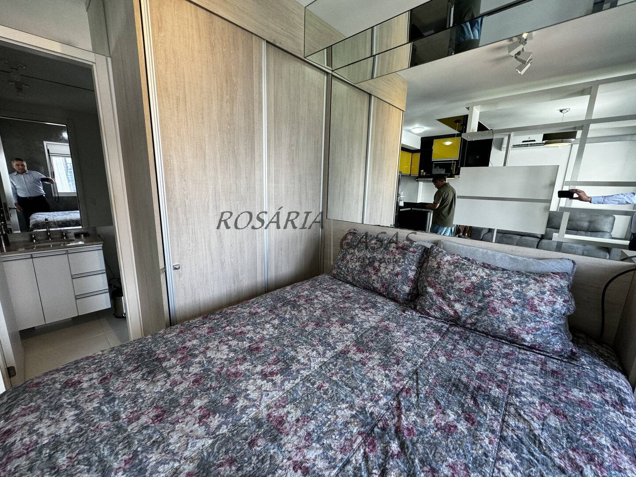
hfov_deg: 102.1
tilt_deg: -11.5
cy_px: 238
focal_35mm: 14
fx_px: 257
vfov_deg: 85.7
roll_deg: -2.9
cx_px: 318
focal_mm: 2.22
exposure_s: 1/120
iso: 125
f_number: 2.2
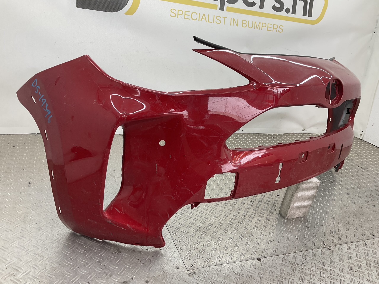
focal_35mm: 29
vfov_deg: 48.2
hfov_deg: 61.7
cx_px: 190
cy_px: 142
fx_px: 318
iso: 25
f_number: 1.8
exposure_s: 1/100
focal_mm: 3
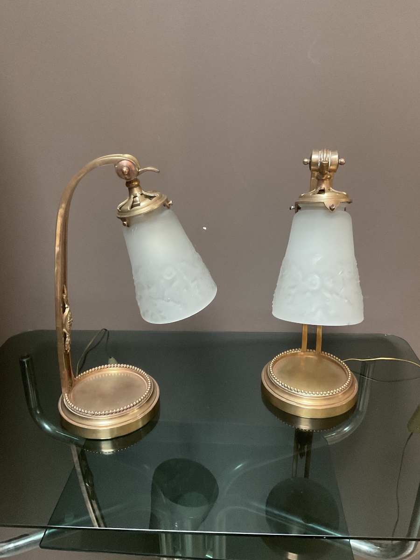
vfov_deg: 61.7
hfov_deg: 48.2
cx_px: 210
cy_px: 280
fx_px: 469
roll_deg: +1.1
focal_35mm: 29
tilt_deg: -22.4
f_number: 1.8
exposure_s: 1/40
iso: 320
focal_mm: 3
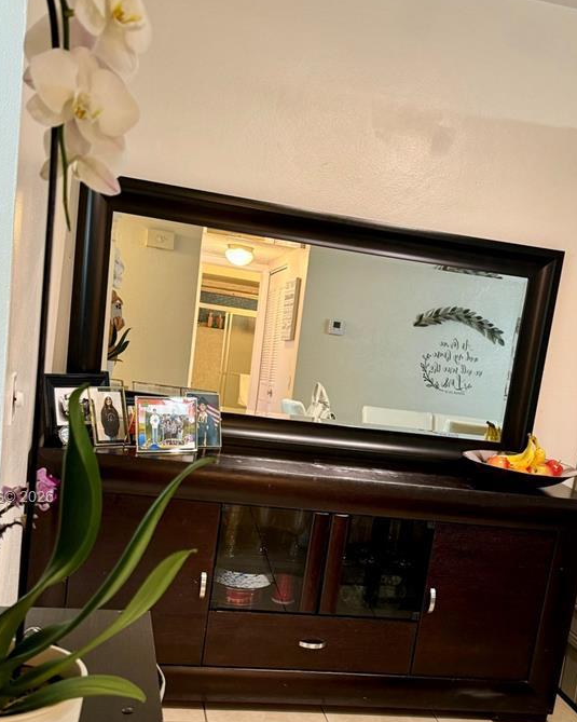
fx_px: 897
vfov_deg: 43.0
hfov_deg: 35.6
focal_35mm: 42
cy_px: 499
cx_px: 340
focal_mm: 6.76
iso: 250
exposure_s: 1/60
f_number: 1.78
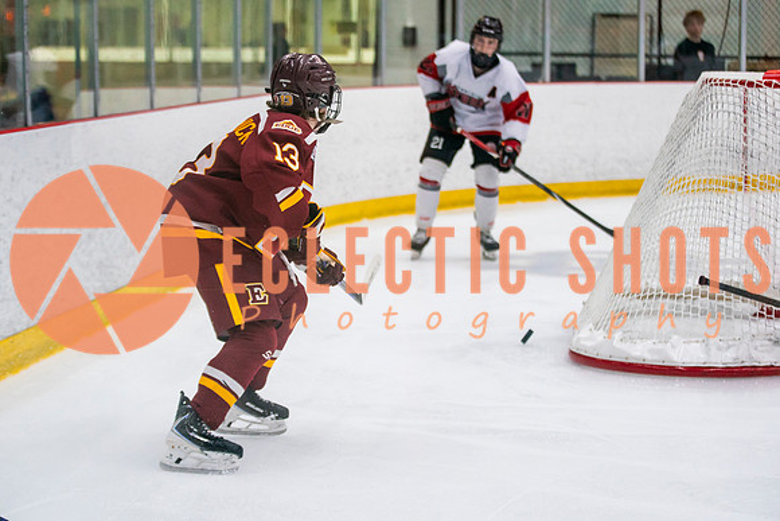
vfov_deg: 12.2
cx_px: 318
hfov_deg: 18.2
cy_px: 228
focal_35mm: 112
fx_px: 2437
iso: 2500
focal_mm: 85
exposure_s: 1/640
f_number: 2.8
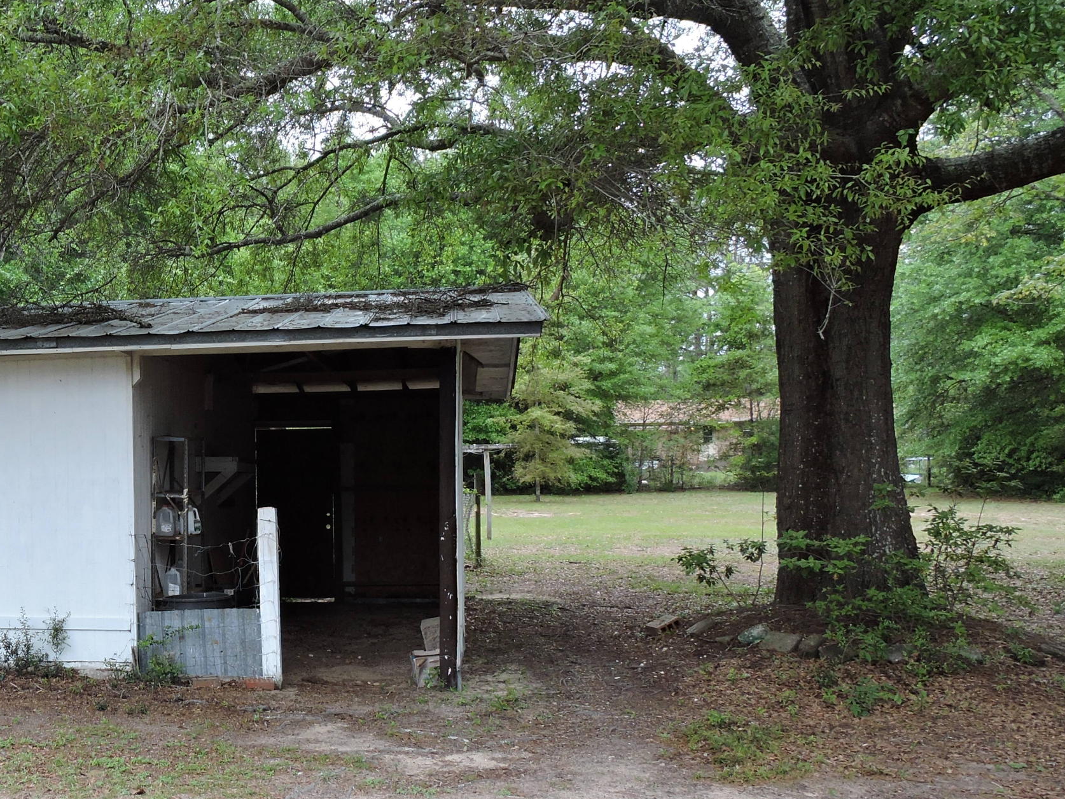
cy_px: 470
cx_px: 125
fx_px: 1323
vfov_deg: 33.5
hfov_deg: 40.8
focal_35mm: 43
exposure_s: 1/80
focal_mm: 4.3
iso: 100
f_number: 3.3
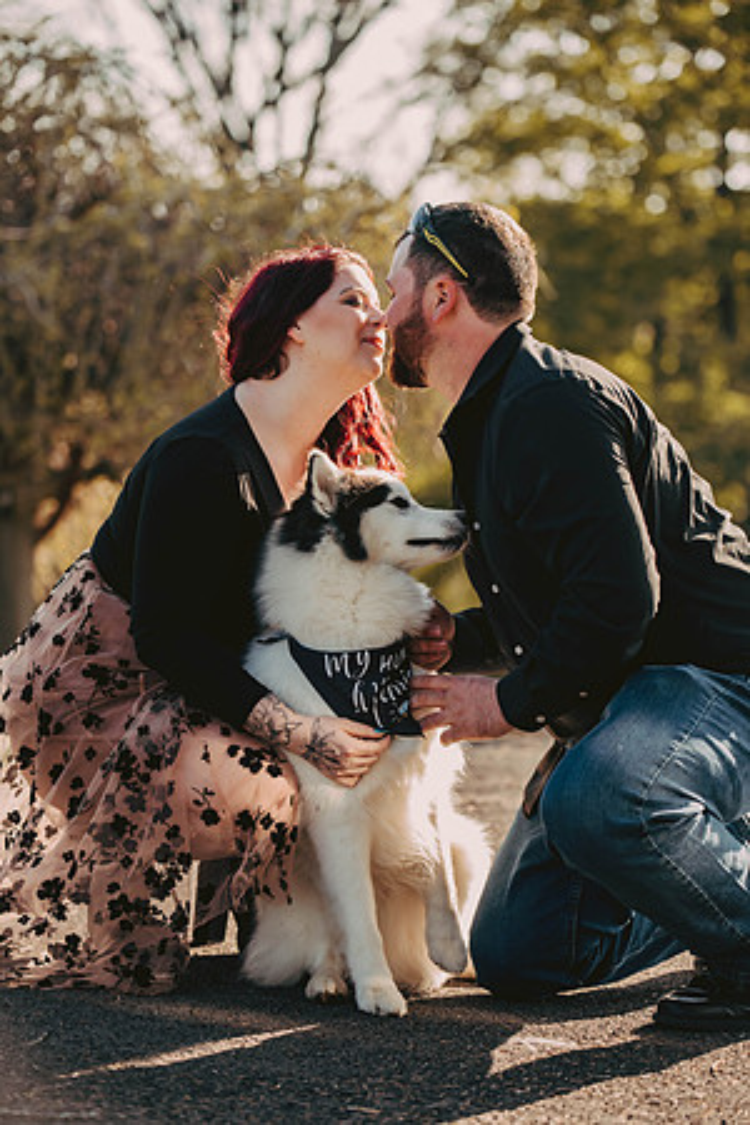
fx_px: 2969
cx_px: 375
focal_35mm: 95
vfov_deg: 21.5
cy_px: 562
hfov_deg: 14.4
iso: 400
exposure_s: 1/800
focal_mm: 95
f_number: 2.8
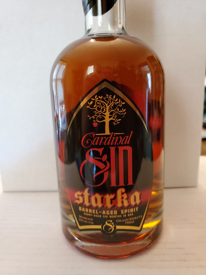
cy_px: 138
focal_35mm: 26
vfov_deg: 67.3
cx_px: 103
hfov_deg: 53.1
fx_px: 206
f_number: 1.5
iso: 500
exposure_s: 1/40
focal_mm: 4.3
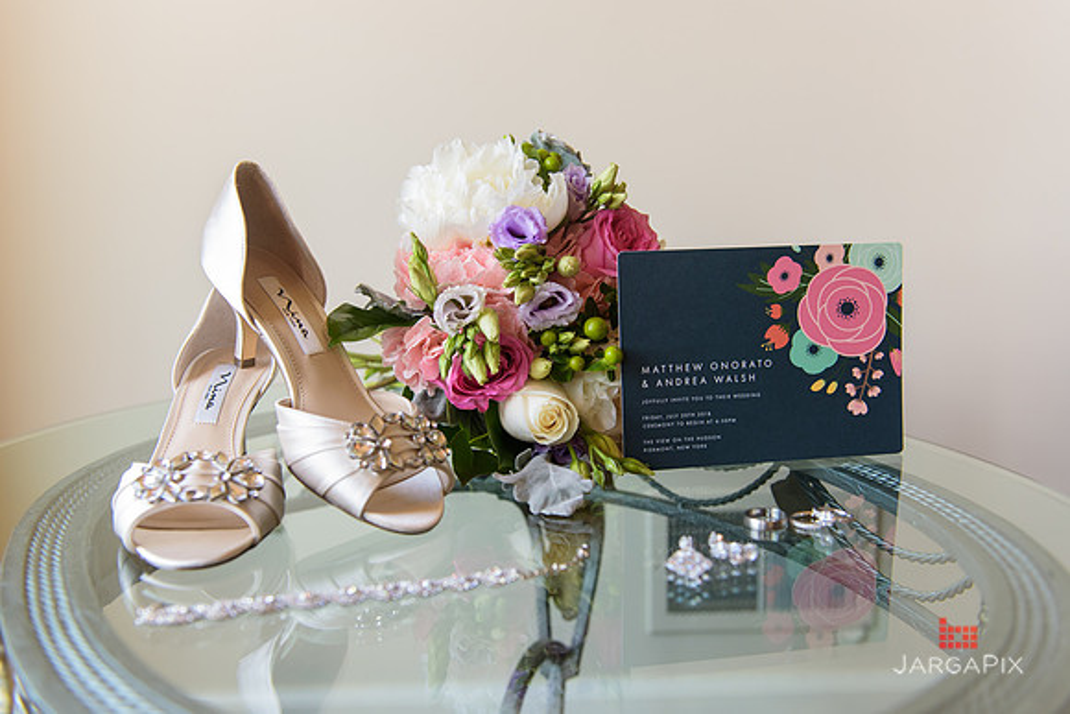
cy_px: 357
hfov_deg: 55.8
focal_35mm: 34
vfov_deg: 38.9
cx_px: 535
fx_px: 1011
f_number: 3.2
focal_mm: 34
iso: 640
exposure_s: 1/125
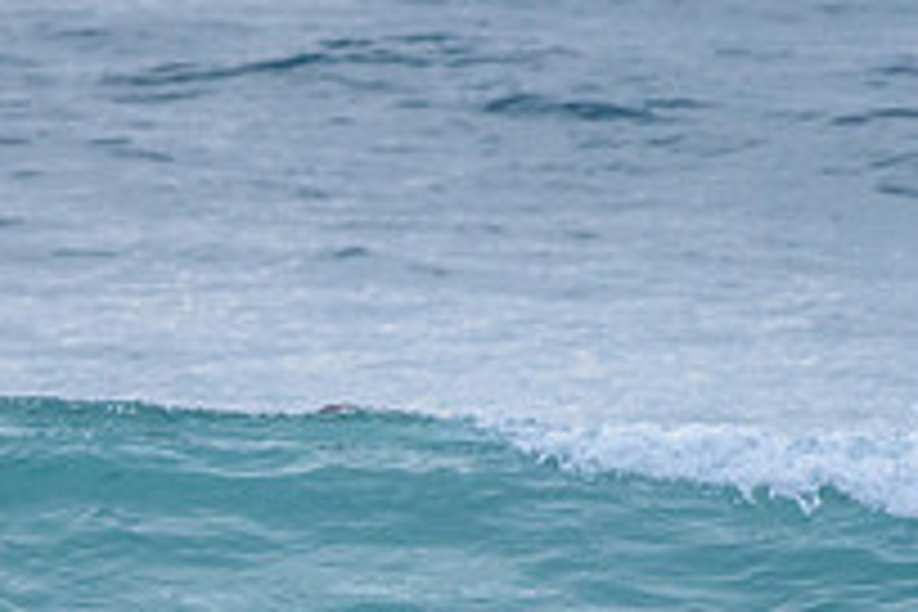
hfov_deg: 1.2
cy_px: 647
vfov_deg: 0.8
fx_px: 44341
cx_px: -566
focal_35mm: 1739
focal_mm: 500
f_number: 5.6
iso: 1400
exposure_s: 1/2000
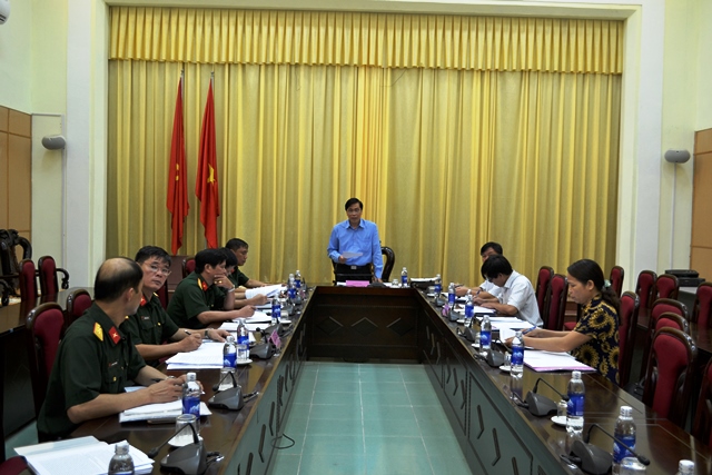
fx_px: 712
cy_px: 238
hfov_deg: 53.1
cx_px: 356
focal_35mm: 36
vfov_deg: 36.9
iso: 560
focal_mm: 24
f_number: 4
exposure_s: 1/30
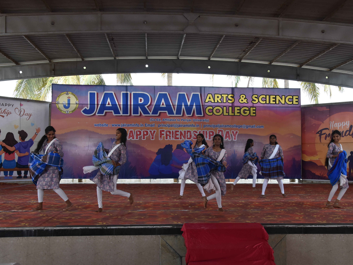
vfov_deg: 34.7
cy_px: 134
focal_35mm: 42
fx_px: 424
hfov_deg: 45.2
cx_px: 183
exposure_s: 1/250
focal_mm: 25
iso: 800
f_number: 8
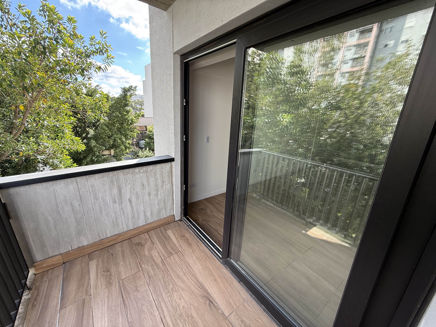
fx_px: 176
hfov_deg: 102.1
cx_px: 218
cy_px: 164
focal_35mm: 14
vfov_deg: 85.7
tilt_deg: -15.4
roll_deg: -2.9
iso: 64
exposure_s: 1/217
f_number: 2.2
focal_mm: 2.22
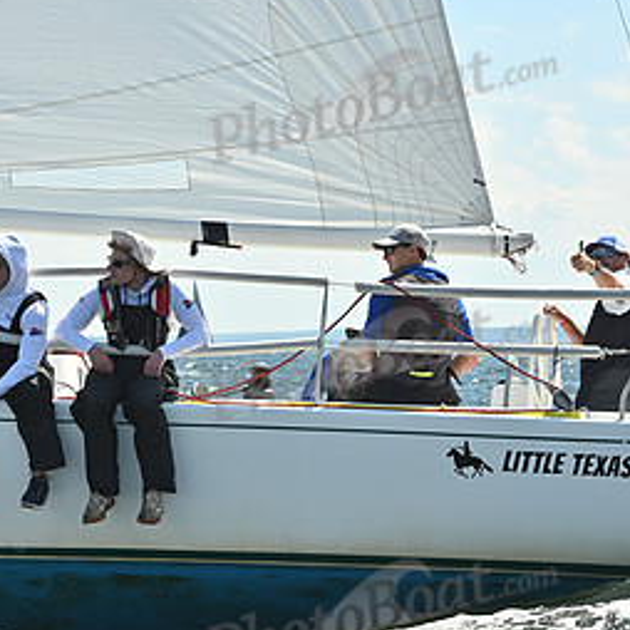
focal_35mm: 159
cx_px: 82
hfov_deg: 10.9
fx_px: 3274
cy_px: 264
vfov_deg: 11.0
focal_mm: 82
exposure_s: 1/1250
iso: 250
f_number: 8
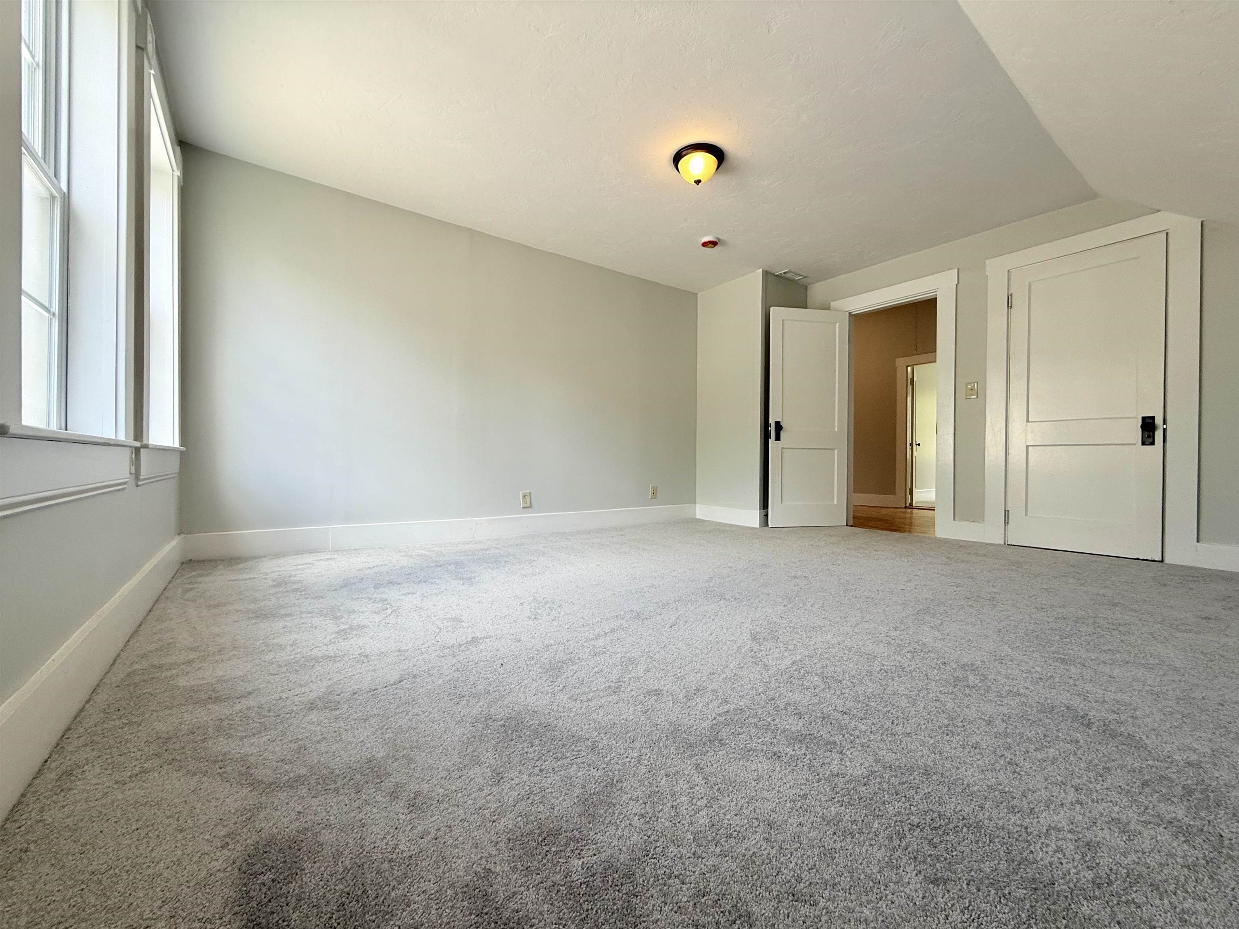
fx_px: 501
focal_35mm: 14
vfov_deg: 85.7
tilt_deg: +0.1
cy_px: 464
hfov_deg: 102.1
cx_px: 620
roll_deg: -0.3
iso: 100
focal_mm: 2.22
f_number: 2.2
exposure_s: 1/99
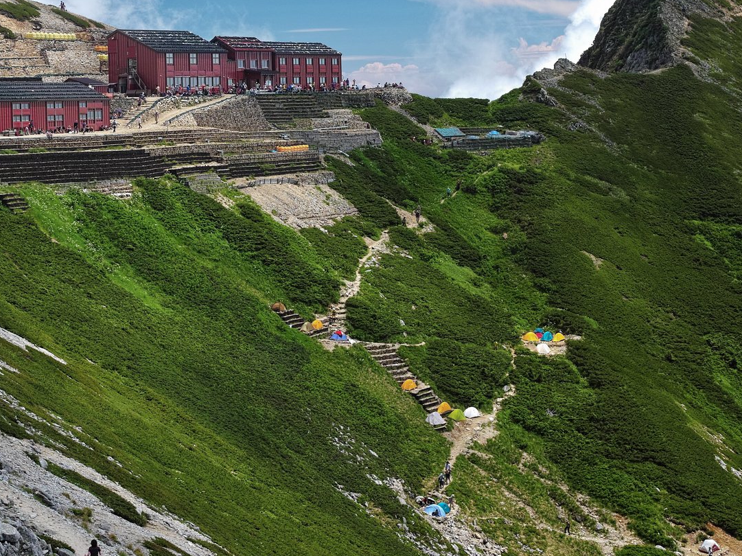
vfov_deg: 17.9
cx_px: 143
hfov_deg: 23.5
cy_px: 152
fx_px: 1757
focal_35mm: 82
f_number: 5.6
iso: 200
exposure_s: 1/250
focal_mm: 30
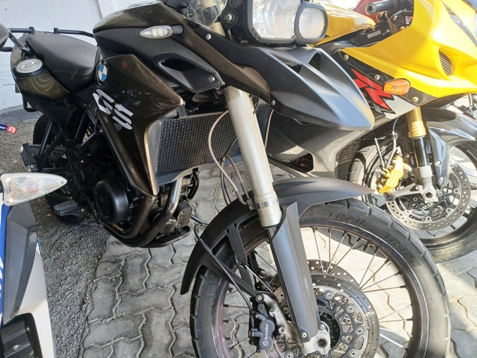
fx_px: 358
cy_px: 179
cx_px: 238
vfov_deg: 53.1
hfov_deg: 67.3
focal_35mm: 26
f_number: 1.8
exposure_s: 1/60
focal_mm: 3.98
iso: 32
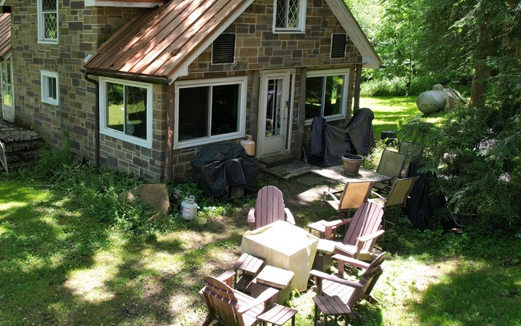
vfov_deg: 37.1
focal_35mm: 34
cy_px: 128
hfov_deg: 54.5
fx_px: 483
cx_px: 143
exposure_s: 1/40
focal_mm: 8.38
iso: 100
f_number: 2.8
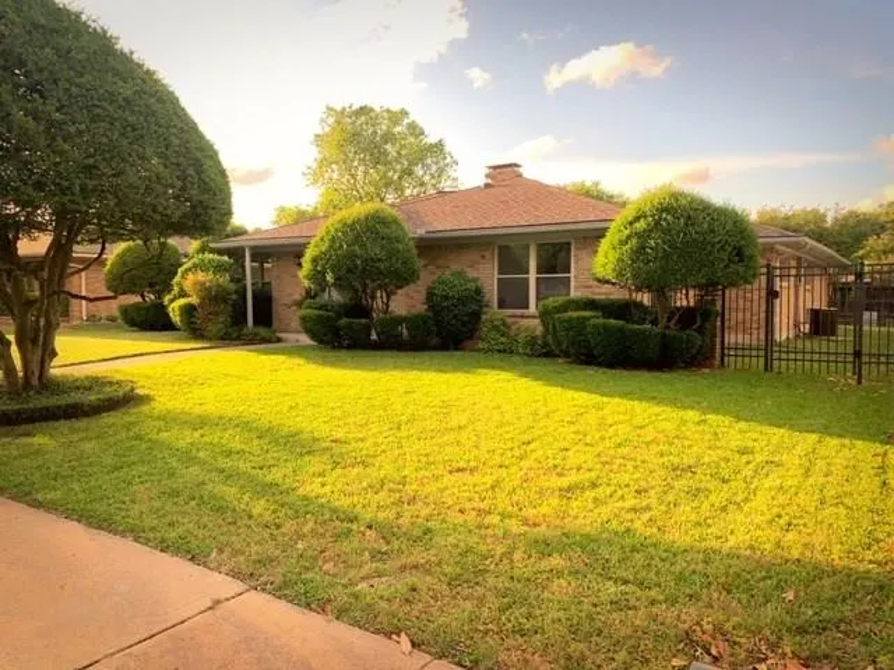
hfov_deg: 67.3
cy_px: 335
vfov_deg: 53.1
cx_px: 447
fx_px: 671
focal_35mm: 26
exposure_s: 1/1634
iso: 40
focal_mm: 4.25
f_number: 1.8
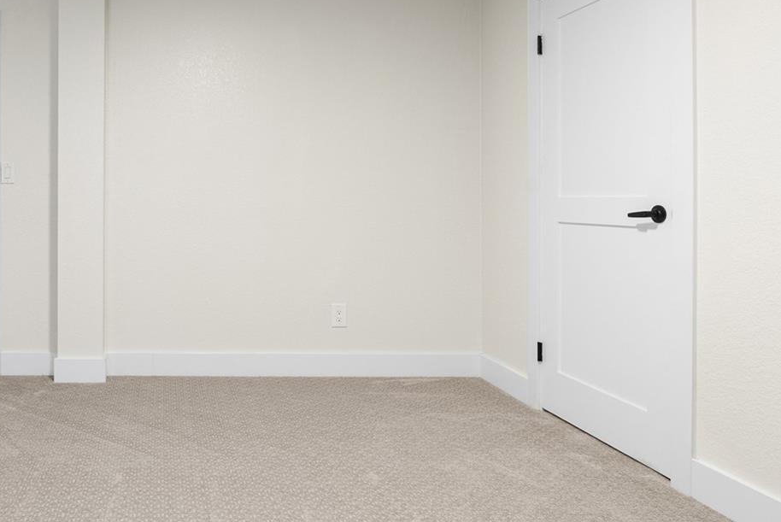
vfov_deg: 46.3
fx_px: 608
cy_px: 214
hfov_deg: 60.8
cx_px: 171
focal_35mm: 28
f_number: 8
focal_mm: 16
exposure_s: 1/2.5
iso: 200
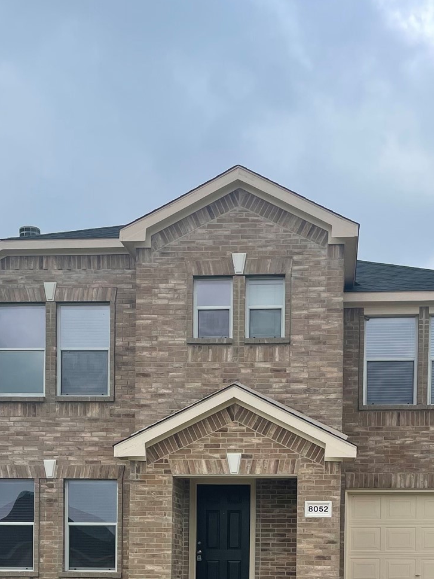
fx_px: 919
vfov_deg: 32.2
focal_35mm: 55
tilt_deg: +0.3
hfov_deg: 26.5
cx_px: 247
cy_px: 577
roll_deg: -0.8
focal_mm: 4.2
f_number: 1.6
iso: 32
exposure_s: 1/2020
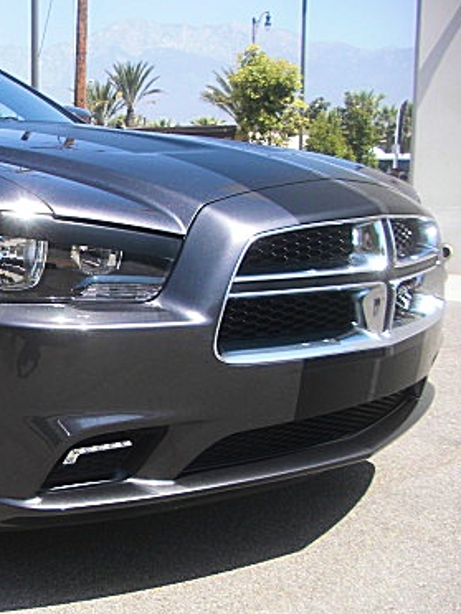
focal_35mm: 62
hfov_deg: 22.2
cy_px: 350
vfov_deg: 31.2
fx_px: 1101
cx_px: -63
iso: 50
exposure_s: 1/500
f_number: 2.8
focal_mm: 6.3
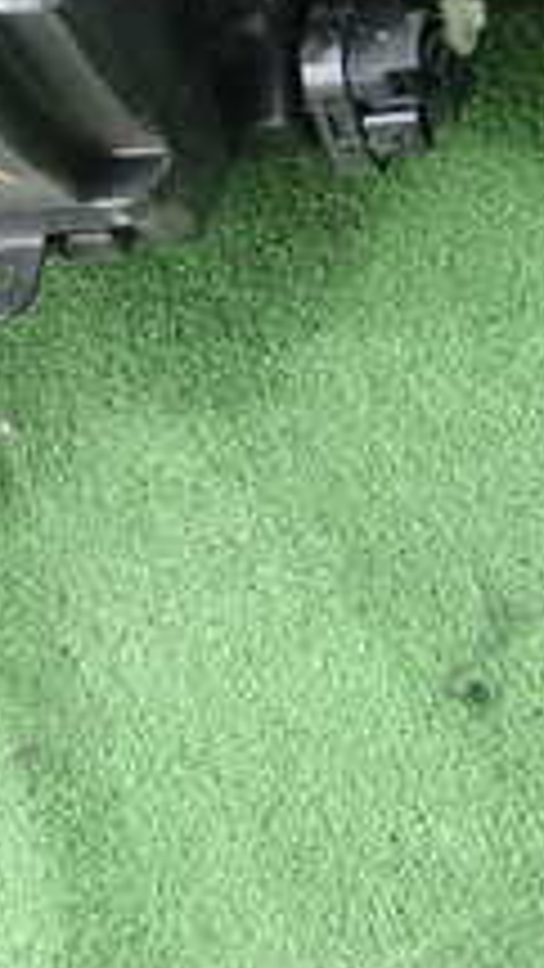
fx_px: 1948
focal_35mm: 76
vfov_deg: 27.3
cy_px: 198
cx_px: -49
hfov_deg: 15.5
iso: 200
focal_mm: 4.5
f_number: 2
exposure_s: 1/50
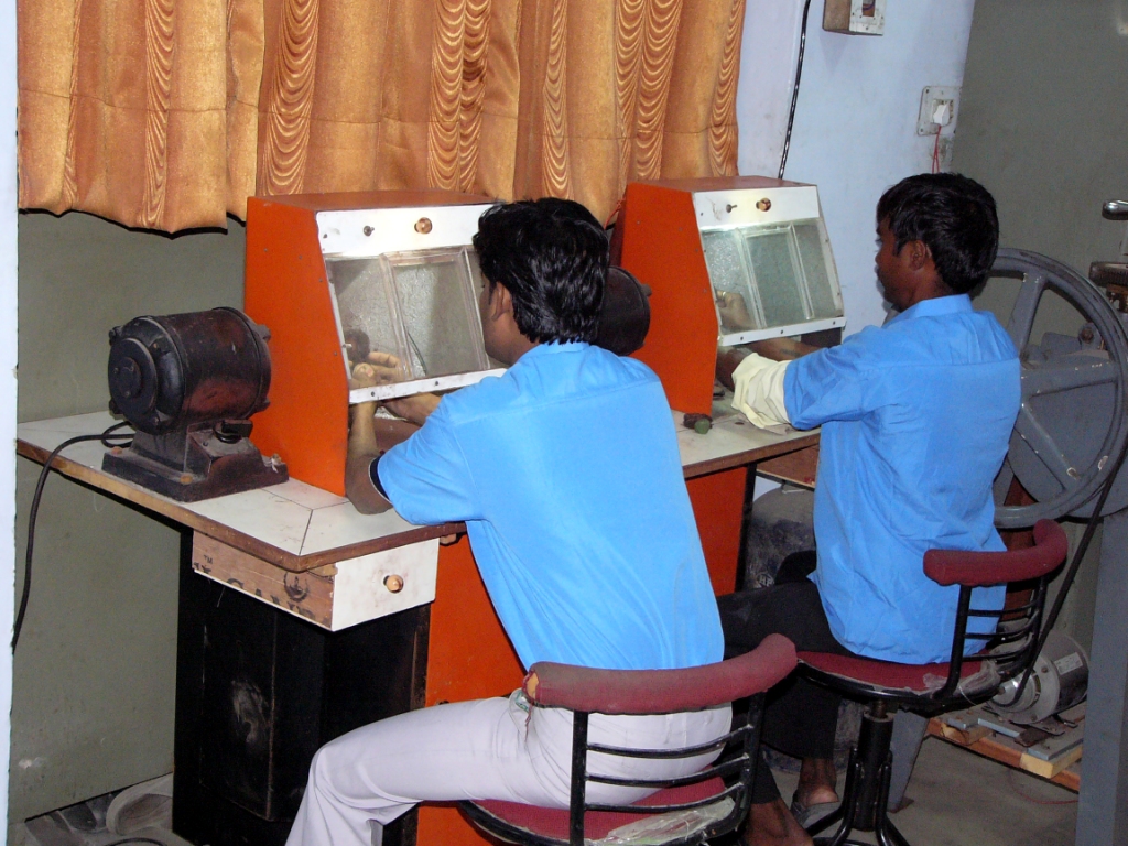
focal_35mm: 52
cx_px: 564
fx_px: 1694
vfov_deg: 28.0
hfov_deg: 36.8
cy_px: 423
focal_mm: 8.7
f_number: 2.8
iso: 300
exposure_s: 1/40
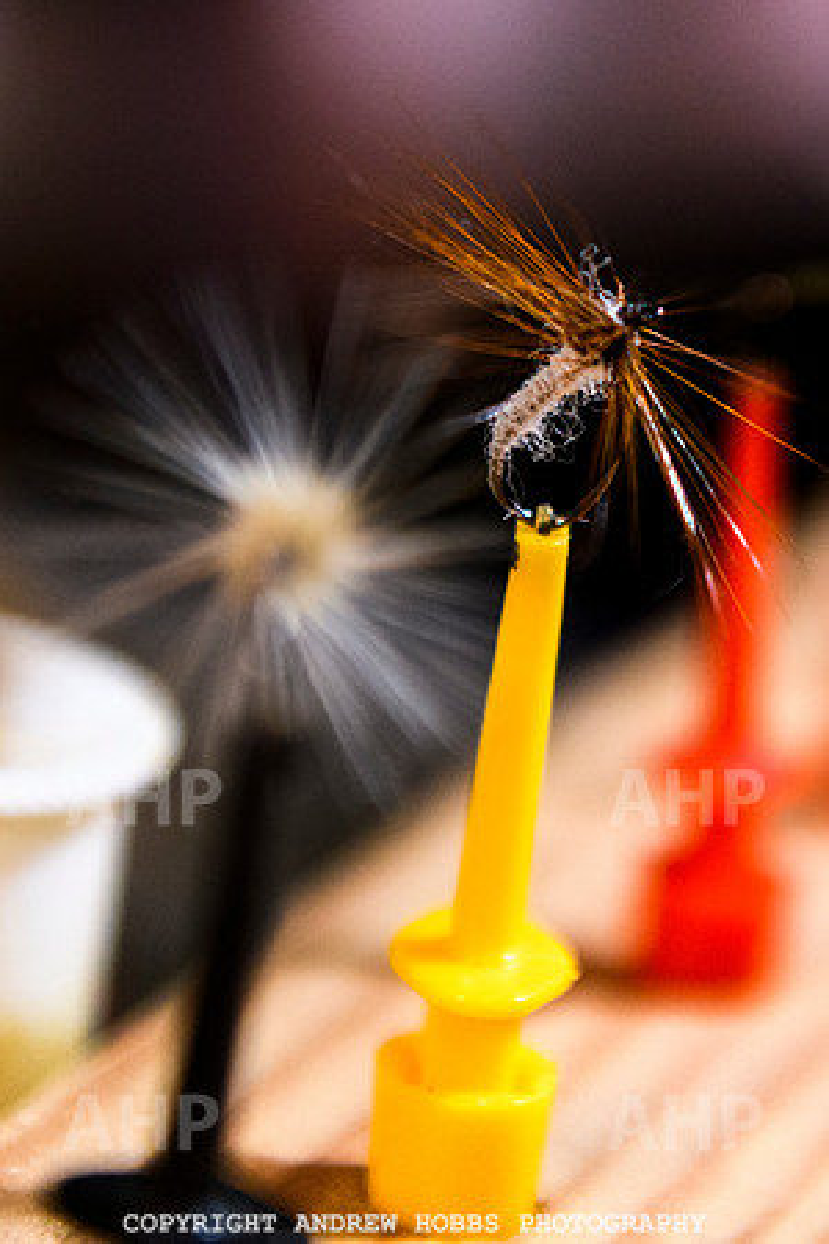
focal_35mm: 145
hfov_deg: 9.5
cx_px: 621
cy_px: 366
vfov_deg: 14.1
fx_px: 5005
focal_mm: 55
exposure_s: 1/125
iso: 1000
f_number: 3.2
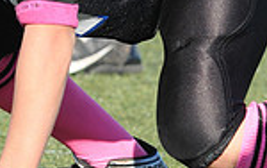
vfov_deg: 0.7
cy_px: -173
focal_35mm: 1770
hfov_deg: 1.2
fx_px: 12889
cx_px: -72
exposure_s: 1/500
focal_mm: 300
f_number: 5.6
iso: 200
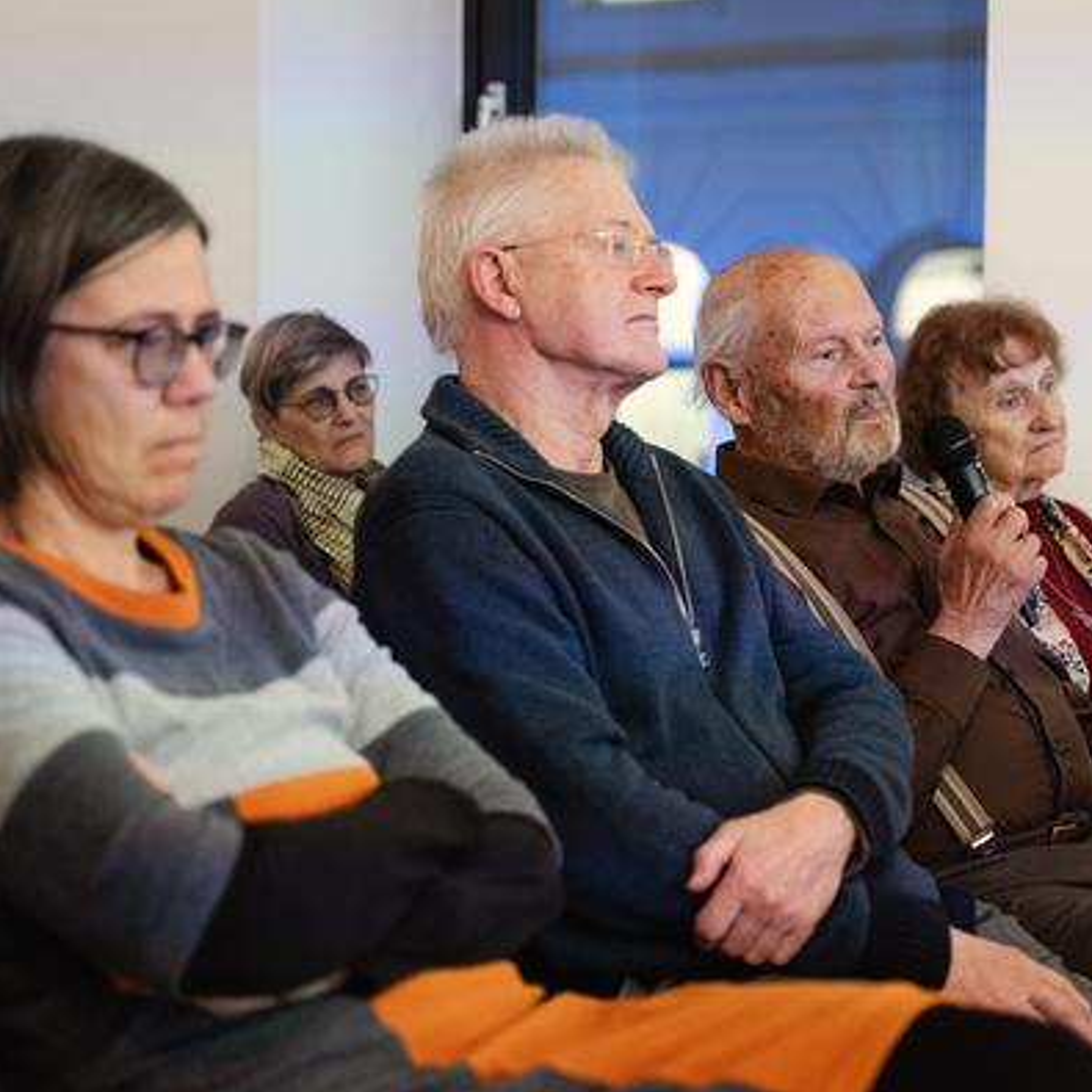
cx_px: 651
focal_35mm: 76
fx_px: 2712
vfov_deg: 22.8
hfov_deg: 22.7
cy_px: 542
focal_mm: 58
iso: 3200
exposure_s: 1/50
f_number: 2.8
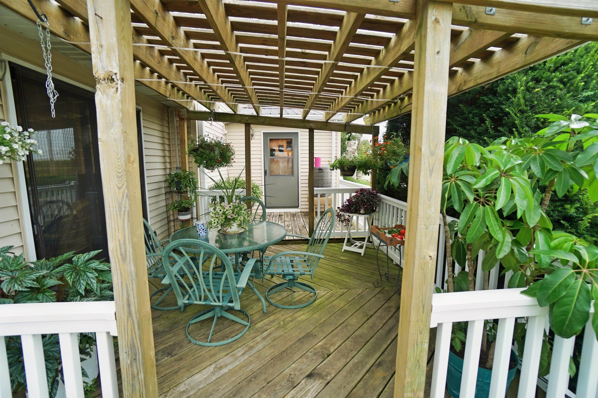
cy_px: 199
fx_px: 249
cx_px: 299
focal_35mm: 15
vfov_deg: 77.3
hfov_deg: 100.4
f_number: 4
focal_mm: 10
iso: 100
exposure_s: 1/160
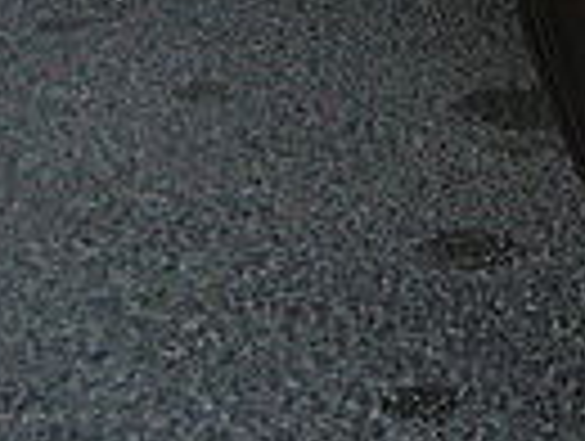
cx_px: 1026
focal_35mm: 177
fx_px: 2997
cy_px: -270
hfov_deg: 10.5
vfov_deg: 8.2
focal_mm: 6.3
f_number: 2.8
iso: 100
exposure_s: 1/100
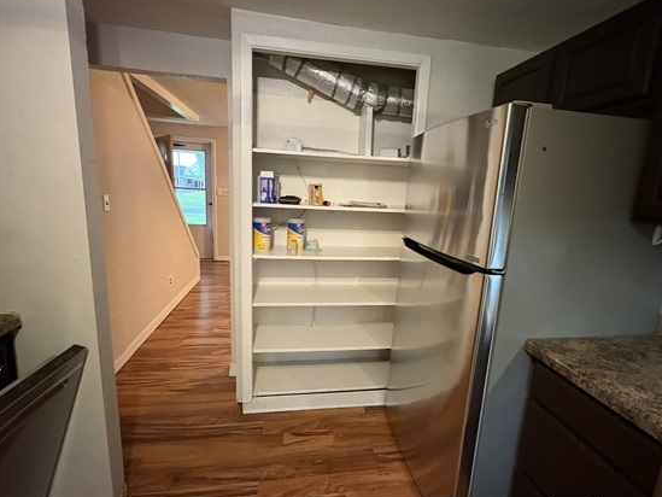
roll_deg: -2.4
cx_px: 341
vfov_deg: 74.7
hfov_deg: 91.0
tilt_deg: -9.7
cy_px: 246
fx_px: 325
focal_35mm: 17
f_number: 2.2
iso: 1000
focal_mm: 2.22
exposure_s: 1/40
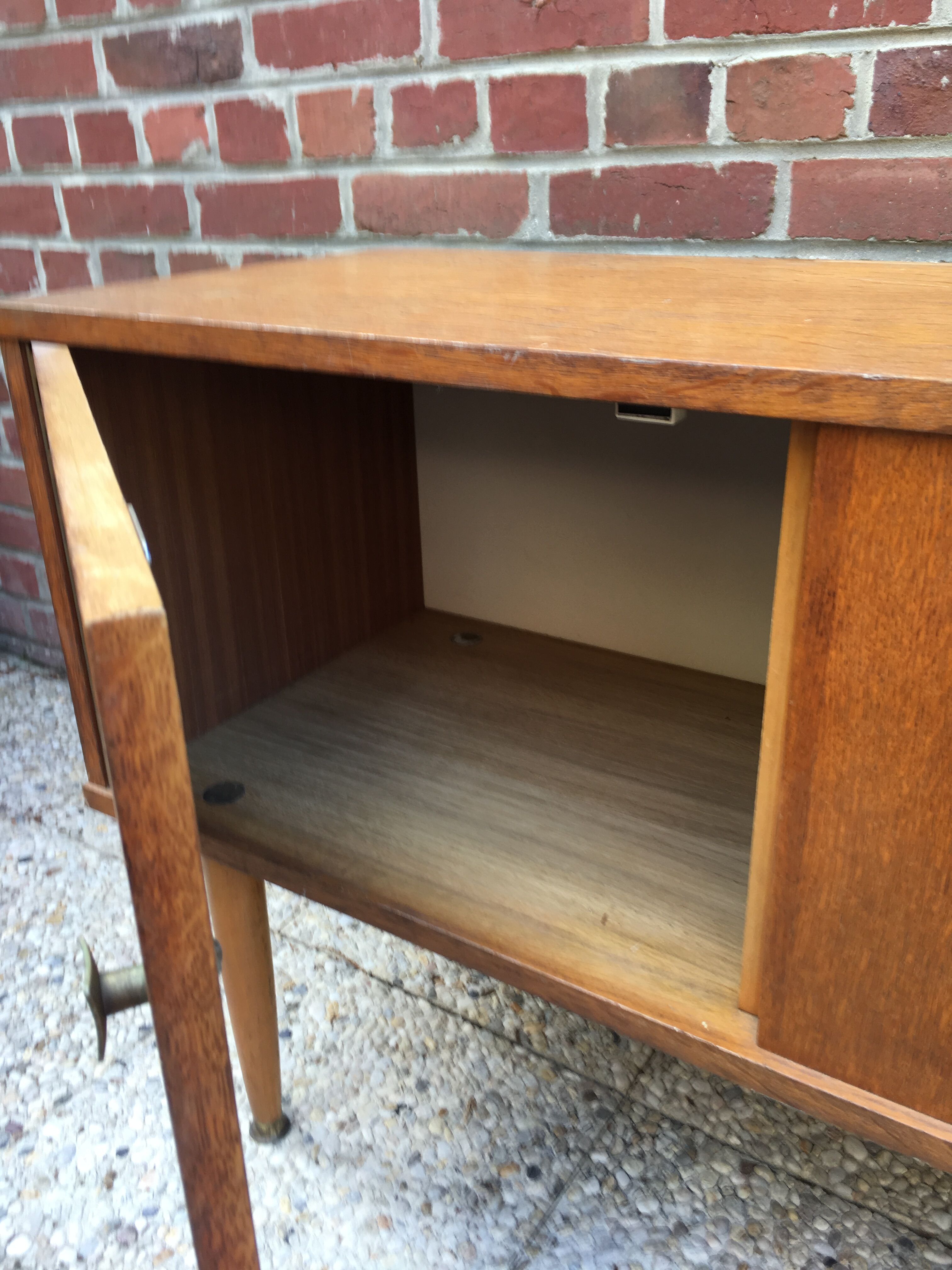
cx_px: 476
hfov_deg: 48.2
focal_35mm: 29
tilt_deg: -23.3
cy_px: 635
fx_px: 1063
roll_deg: +3.1
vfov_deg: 61.7
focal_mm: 4.15
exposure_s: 1/50
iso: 25
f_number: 2.2
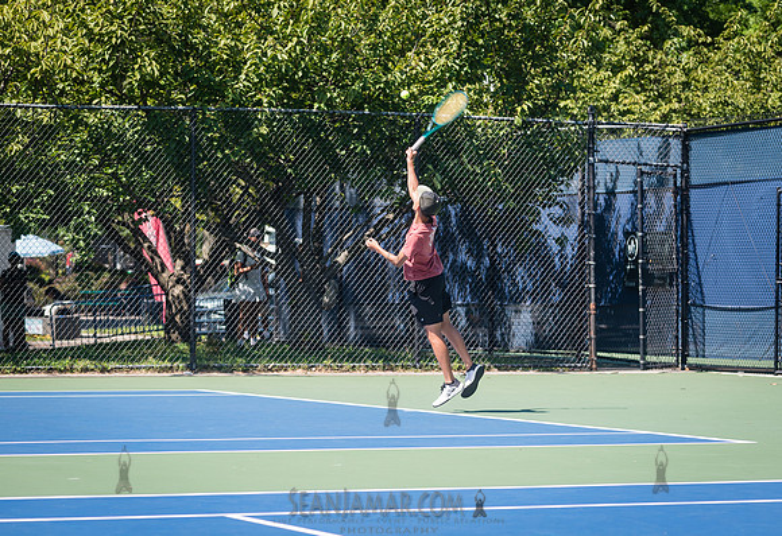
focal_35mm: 140
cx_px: 407
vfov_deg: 10.0
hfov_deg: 14.5
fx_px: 3064
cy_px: 289
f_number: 4.5
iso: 200
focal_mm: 125
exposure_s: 1/640
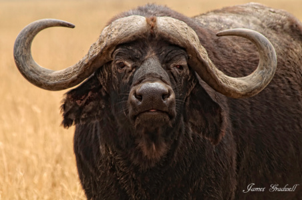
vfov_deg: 2.3
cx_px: 151
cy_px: 100
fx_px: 5026
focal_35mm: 600
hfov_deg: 3.4
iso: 400
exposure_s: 1/800
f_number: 8
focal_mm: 400
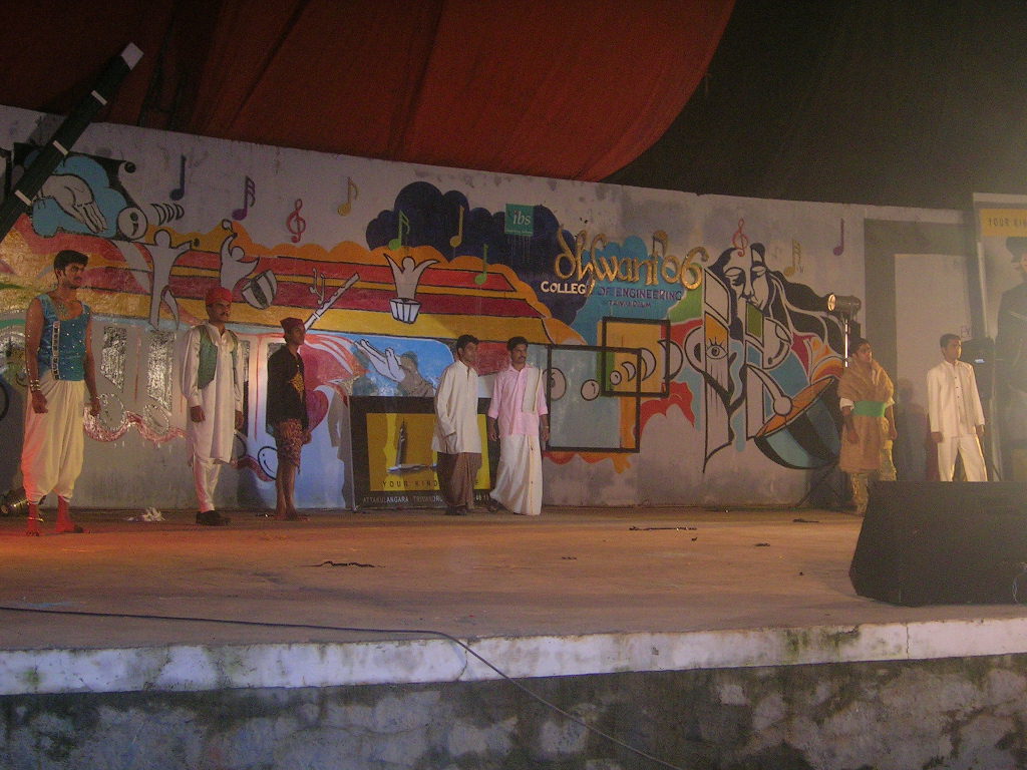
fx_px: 1305
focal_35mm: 44
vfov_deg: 32.9
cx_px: 514
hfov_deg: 42.9
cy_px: 385
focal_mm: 6.7
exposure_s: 1/60.1
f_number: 3
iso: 172
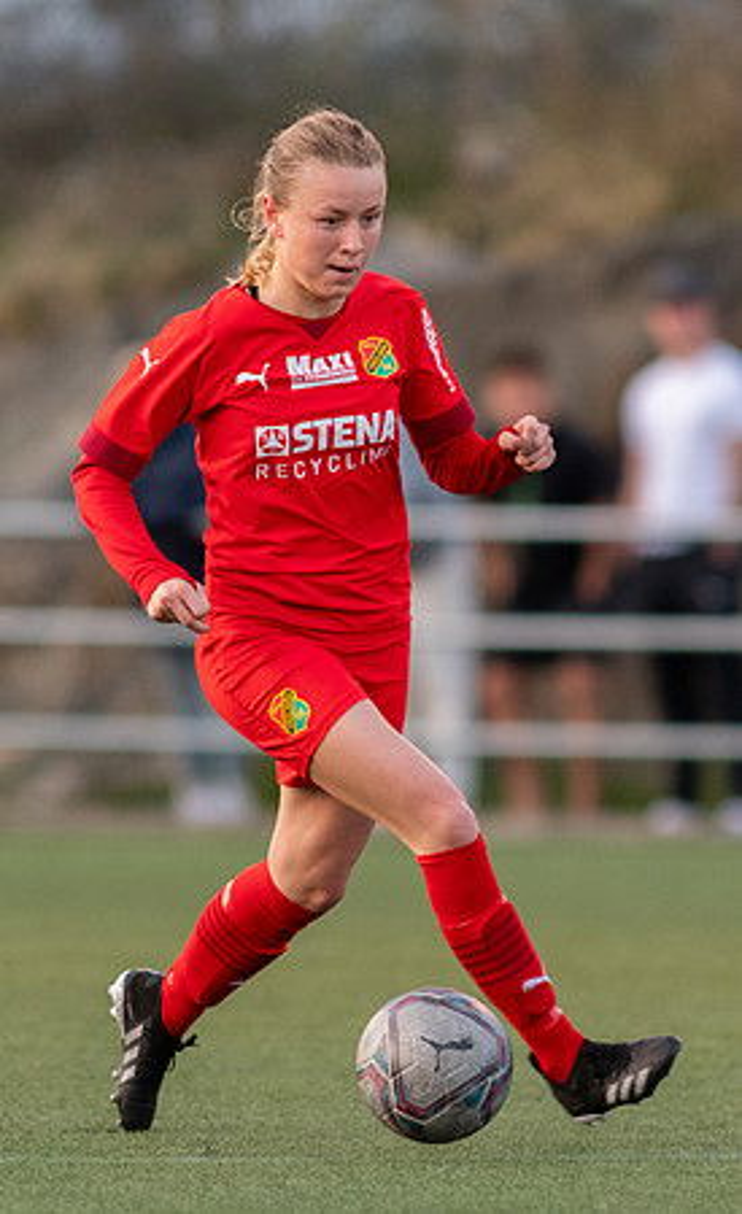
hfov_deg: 1.9
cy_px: 607
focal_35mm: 692
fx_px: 22766
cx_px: 238
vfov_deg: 3.1
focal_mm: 300
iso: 1600
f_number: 3.2
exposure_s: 1/800
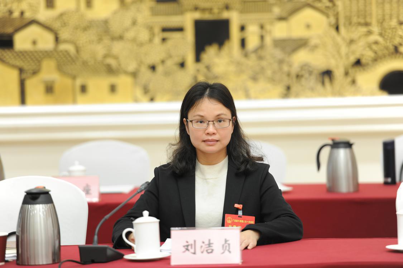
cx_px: 202
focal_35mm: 200
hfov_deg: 10.3
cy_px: 134
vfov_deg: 6.9
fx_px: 2239
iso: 800
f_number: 2.8
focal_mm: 200
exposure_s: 1/50
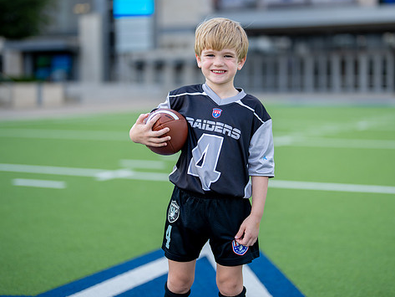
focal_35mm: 67
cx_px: 225
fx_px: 765
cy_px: 125
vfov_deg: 21.9
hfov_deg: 28.9
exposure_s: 1/2000
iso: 100
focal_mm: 50
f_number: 1.2
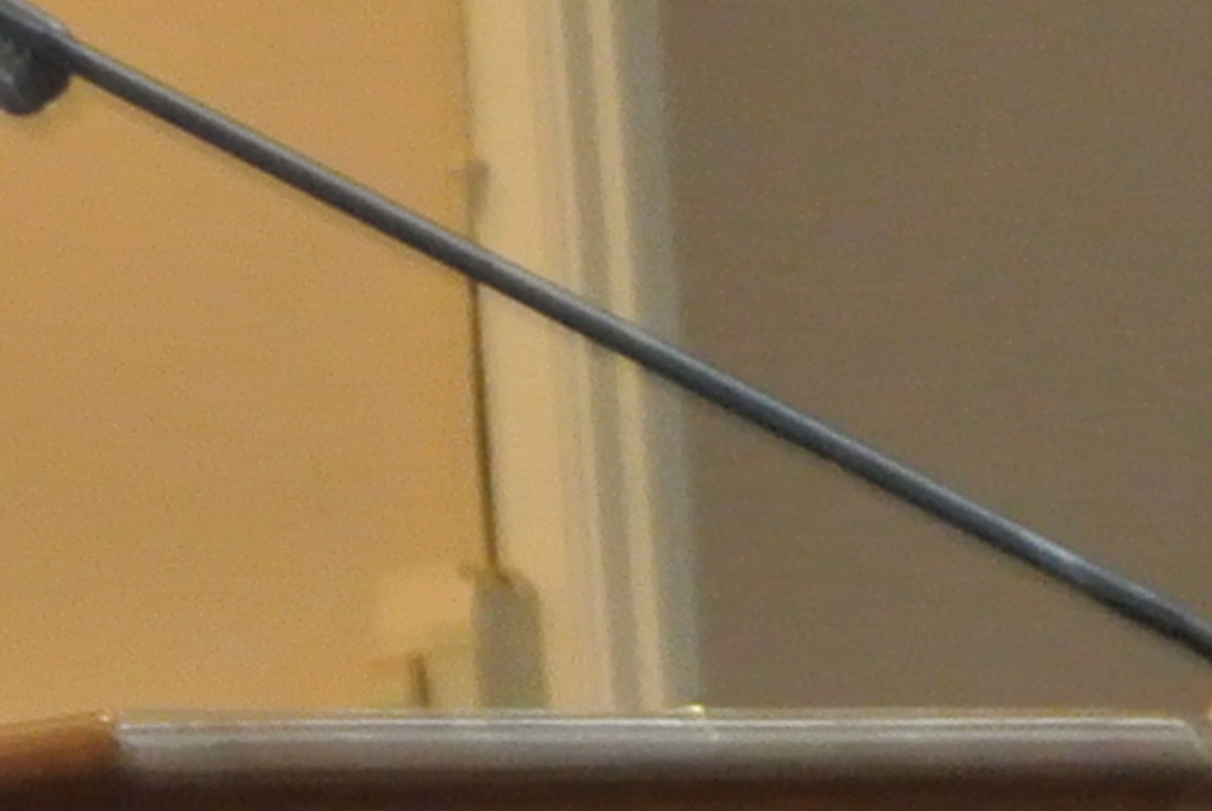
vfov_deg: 2.5
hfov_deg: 3.7
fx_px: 18805
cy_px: 546
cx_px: -1091
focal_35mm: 558
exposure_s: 1/5
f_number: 5.6
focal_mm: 30
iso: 800
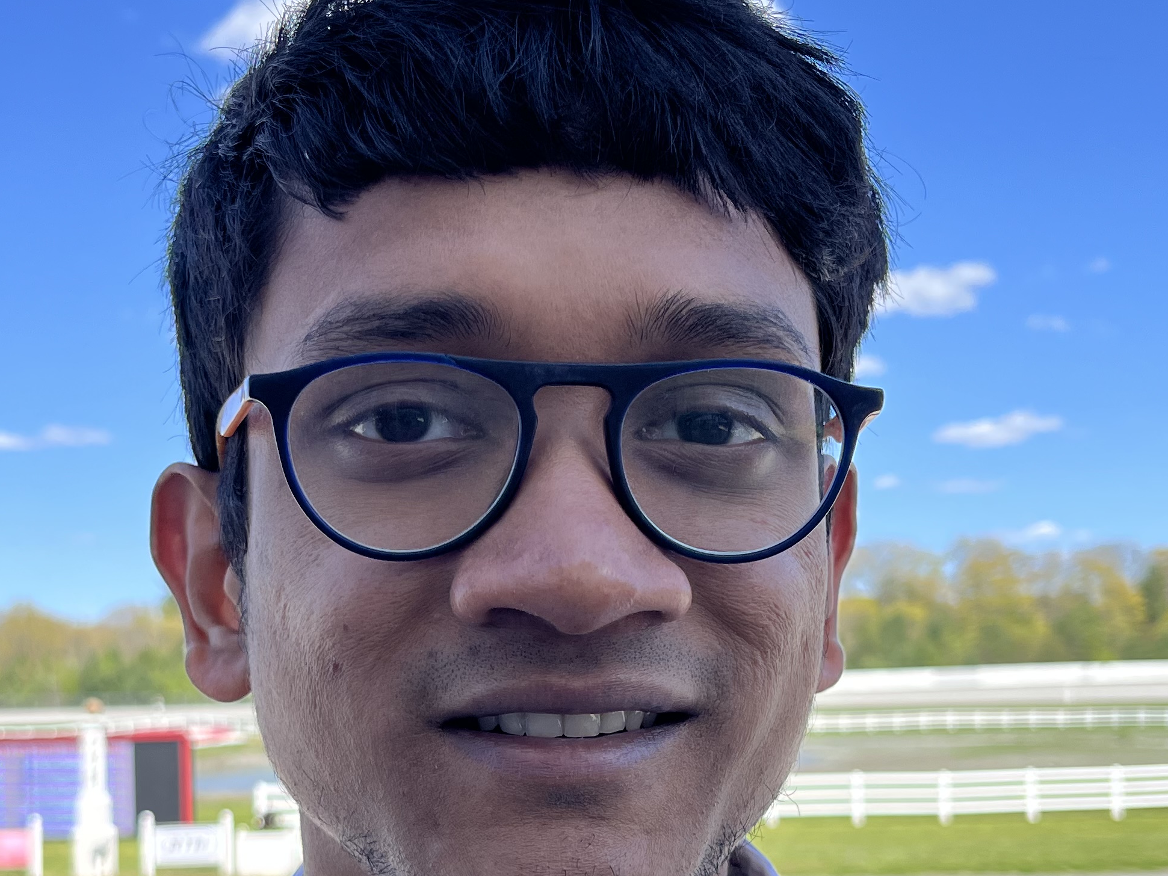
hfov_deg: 35.5
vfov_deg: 26.4
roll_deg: +2.1
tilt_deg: -0.5
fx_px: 1822
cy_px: 733
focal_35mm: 54
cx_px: 497
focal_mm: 5.1
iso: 50
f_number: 1.6
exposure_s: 1/1497
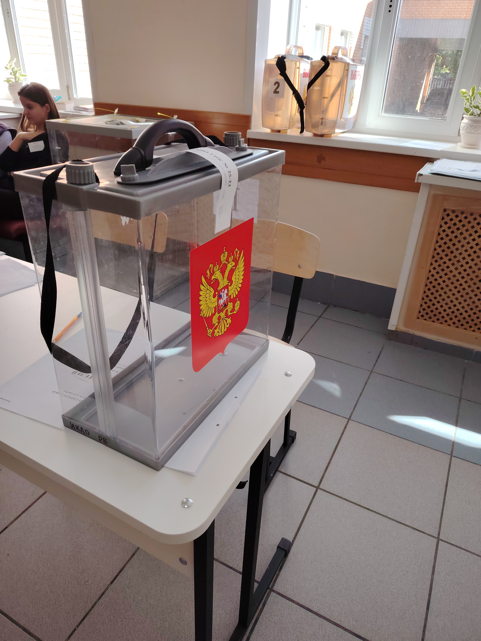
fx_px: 445
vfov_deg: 71.6
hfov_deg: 56.8
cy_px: 320
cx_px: 240
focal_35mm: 24
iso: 106
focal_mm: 5.25
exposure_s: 1/100
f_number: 1.75
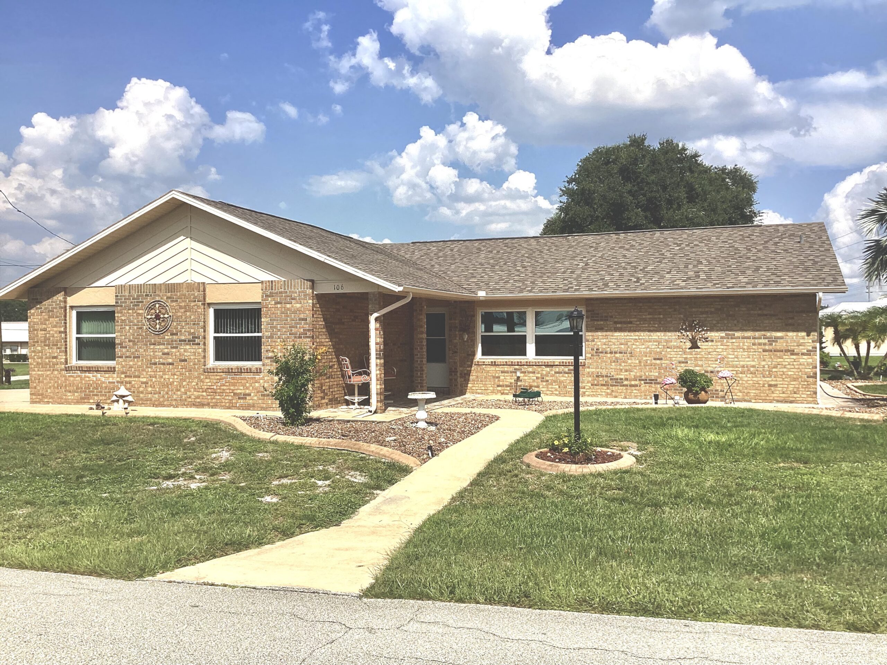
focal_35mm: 31
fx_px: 794
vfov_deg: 45.4
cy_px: 332
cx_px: 444
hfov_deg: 58.4
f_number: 2.4
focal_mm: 3.3
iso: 25
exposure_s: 1/2092
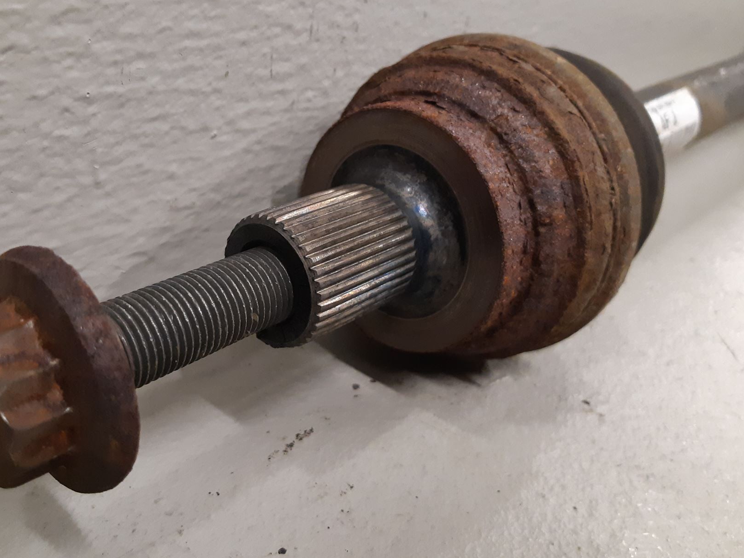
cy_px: 261
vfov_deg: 42.9
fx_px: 709
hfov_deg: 55.1
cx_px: 309
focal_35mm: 33
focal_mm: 3.93
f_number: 1.7
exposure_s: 1/50
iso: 320
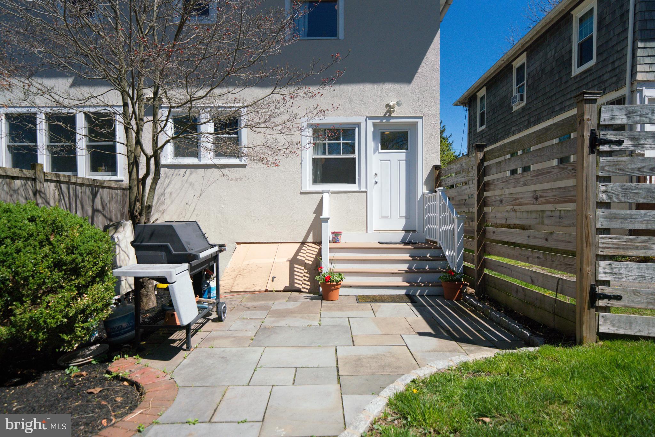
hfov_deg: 78.6
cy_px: 218
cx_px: 328
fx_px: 400
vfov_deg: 57.2
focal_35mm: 22
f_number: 4.5
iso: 1000
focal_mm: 22
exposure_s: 1/8000
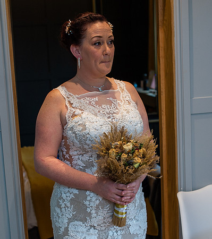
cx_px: 117
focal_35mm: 88
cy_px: 186
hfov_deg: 18.6
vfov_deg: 20.7
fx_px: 648
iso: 160
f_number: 3.2
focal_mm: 35
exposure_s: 1/80
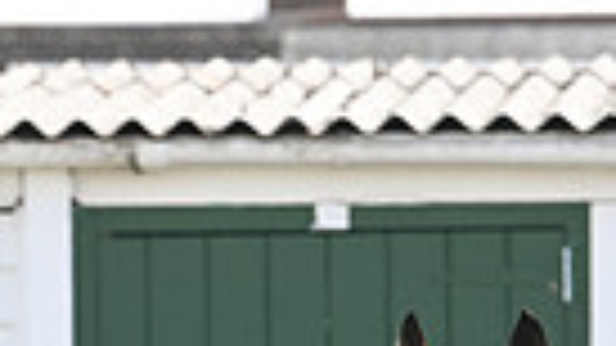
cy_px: 829
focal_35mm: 890
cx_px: 495
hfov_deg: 2.4
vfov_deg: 1.4
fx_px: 14534
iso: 400
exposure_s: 1/800
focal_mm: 200
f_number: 6.3
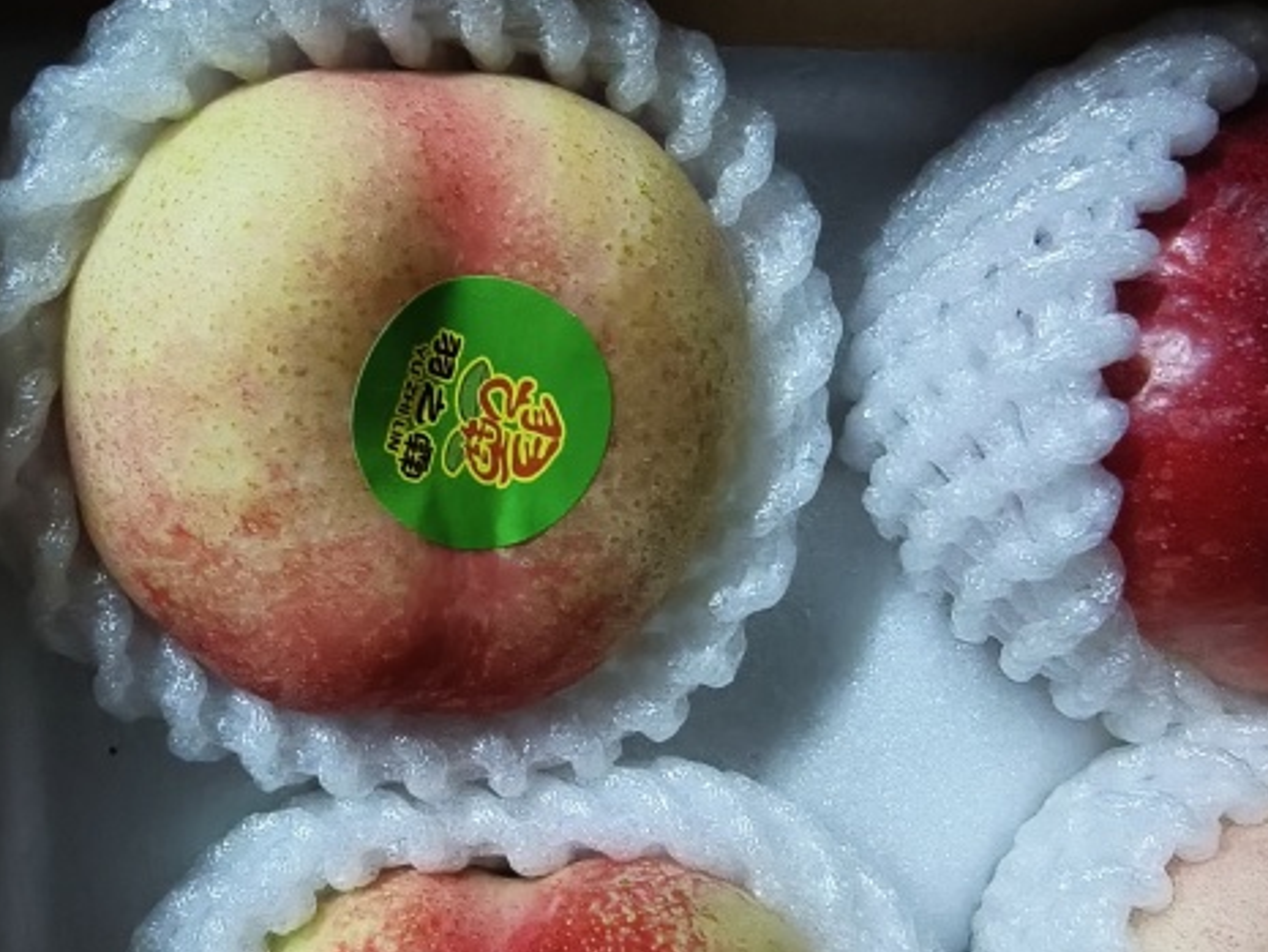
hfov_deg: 43.1
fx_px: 1576
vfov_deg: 33.6
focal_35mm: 43
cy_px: 521
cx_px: 404
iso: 4979
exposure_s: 1/16.7
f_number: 2
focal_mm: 2.32
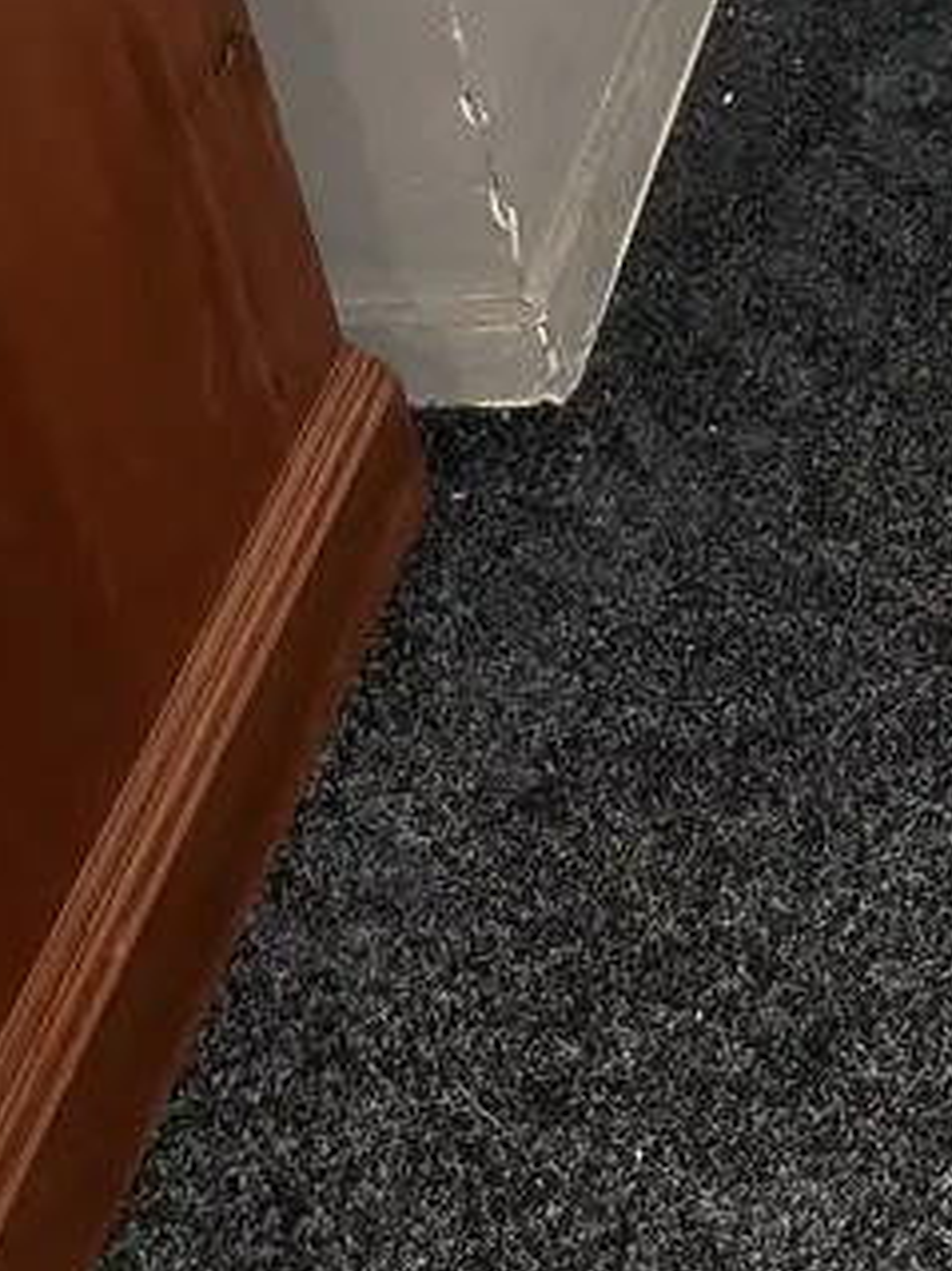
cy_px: -657
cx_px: 1506
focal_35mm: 77
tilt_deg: -28.2
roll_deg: +0.2
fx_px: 2825
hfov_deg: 17.0
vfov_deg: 21.2
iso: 200
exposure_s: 1/100
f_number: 1.78
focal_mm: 6.86
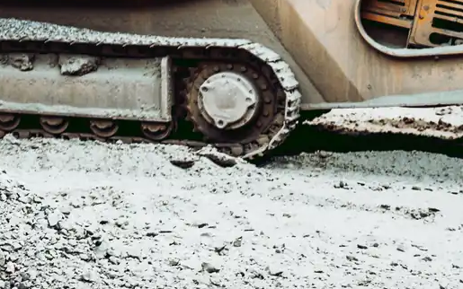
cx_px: -428
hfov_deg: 15.2
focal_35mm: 114
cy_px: -144
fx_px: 1439
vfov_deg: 11.1
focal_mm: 24
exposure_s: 1/1000
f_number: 1.8
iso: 80
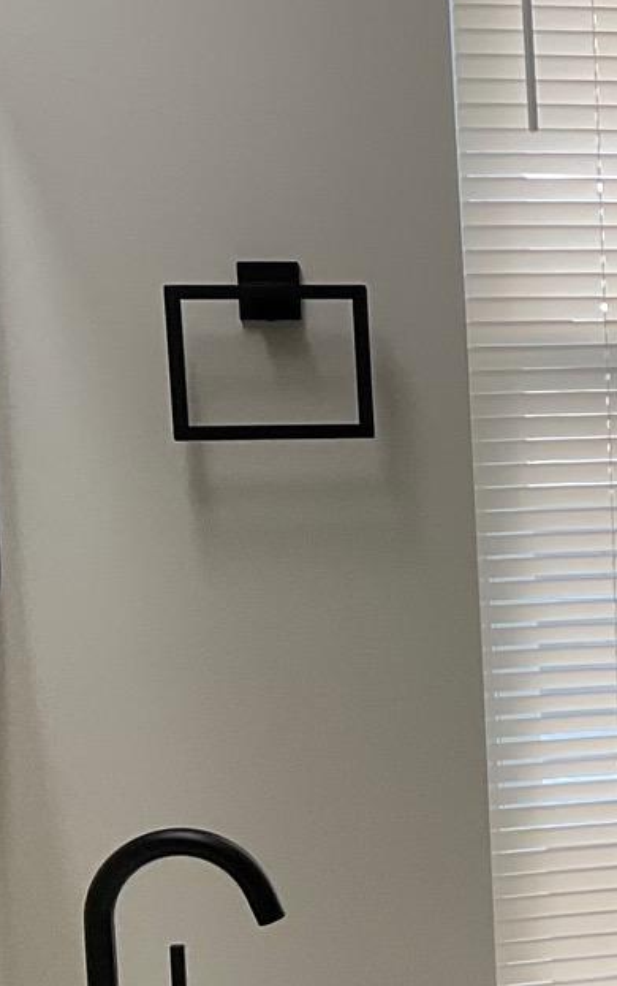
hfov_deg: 11.6
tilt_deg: -9.2
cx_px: 1251
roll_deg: -1.2
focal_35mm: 101
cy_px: 684
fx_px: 2714
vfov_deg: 20.5
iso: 32
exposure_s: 1/120
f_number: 1.8
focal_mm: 3
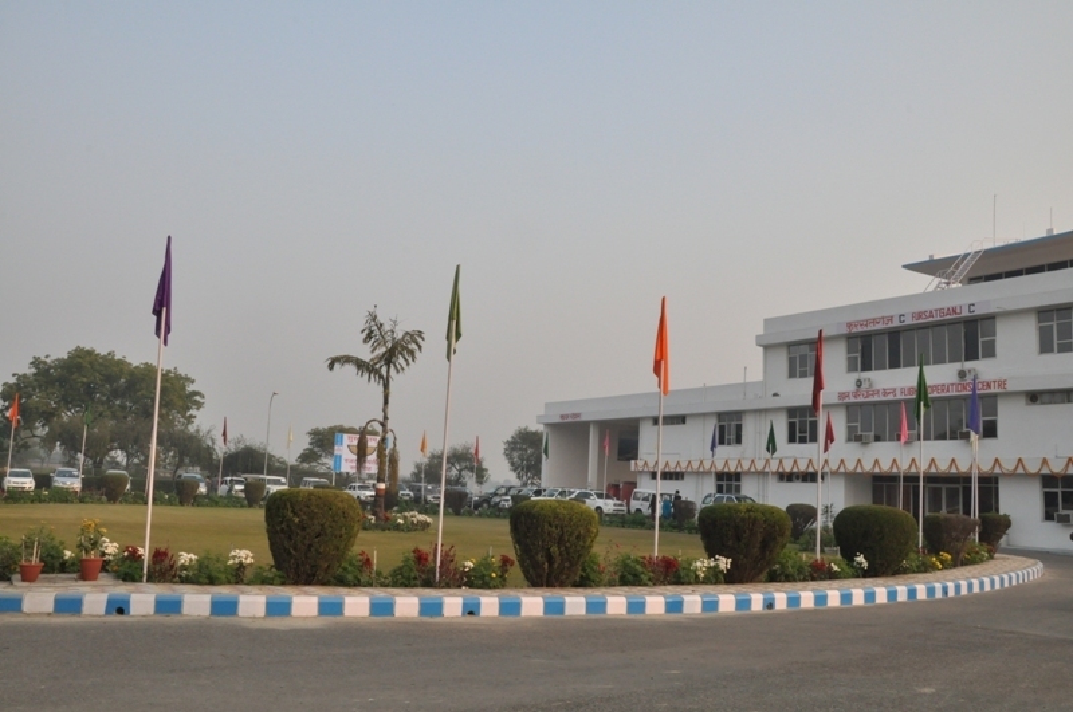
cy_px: 356
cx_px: 536
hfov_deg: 59.6
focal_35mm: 32
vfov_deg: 41.6
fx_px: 938
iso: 1100
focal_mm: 21
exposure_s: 1/200
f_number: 16
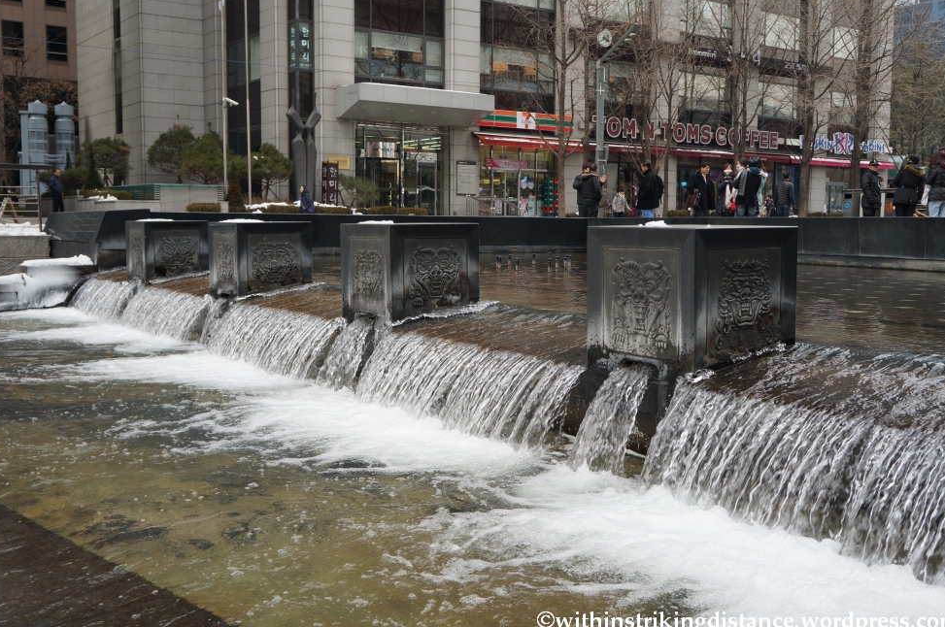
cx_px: 474
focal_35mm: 37
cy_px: 313
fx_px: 970
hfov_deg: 51.9
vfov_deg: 35.8
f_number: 5
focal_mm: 24
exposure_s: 1/250
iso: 200
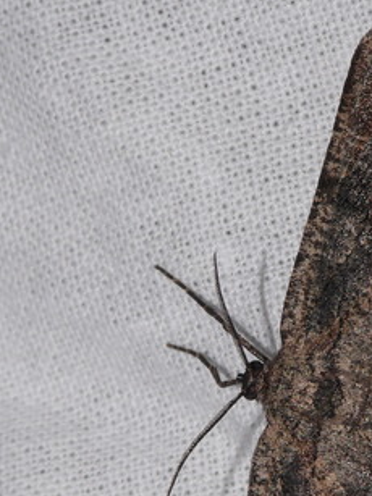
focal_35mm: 398
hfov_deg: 3.7
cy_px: 396
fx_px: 5707
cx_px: 311
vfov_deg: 5.0
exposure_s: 1/640
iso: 100
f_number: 11
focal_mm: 40.3
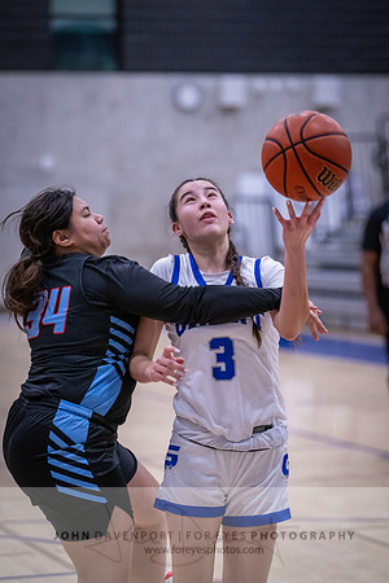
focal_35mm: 125
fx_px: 2026
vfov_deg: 16.4
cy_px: 292
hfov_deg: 11.0
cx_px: 194
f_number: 2.8
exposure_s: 1/1000
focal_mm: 125
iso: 3200
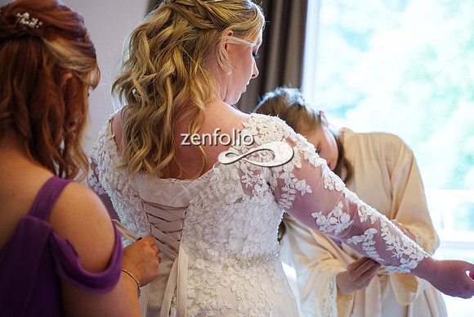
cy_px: 152
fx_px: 1052
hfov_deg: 25.4
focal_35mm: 80
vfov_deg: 17.1
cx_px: 227
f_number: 2.8
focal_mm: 75
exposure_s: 1/200
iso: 800
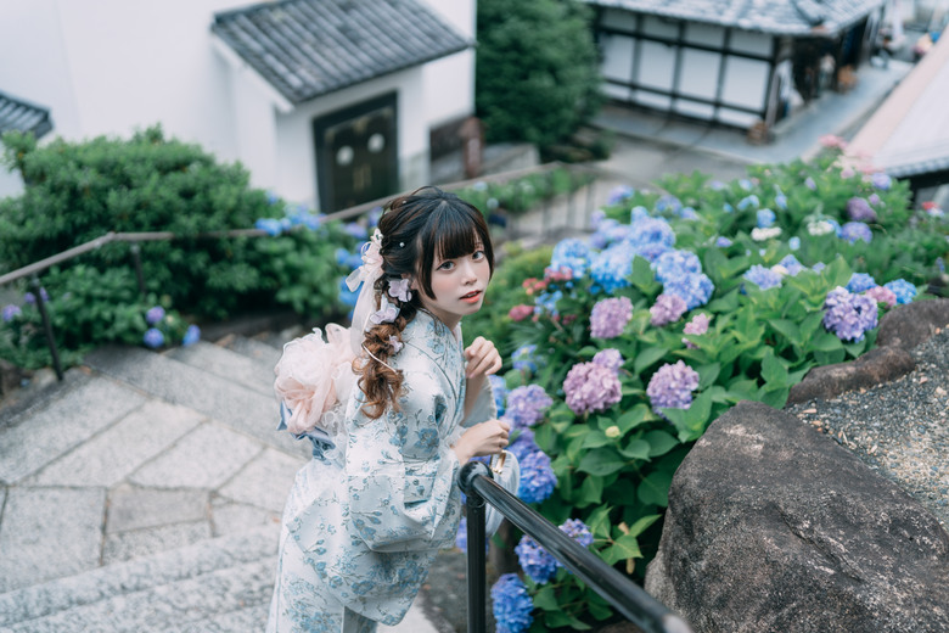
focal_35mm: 35
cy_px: 316
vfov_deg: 37.9
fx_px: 923
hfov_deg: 54.4
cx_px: 474
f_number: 1.4
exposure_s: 1/3200
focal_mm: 35
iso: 64
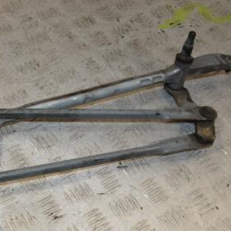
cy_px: 132
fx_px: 445
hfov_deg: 28.2
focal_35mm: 59
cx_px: 33
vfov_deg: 29.1
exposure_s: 1/200
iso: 800
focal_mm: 21
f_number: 9
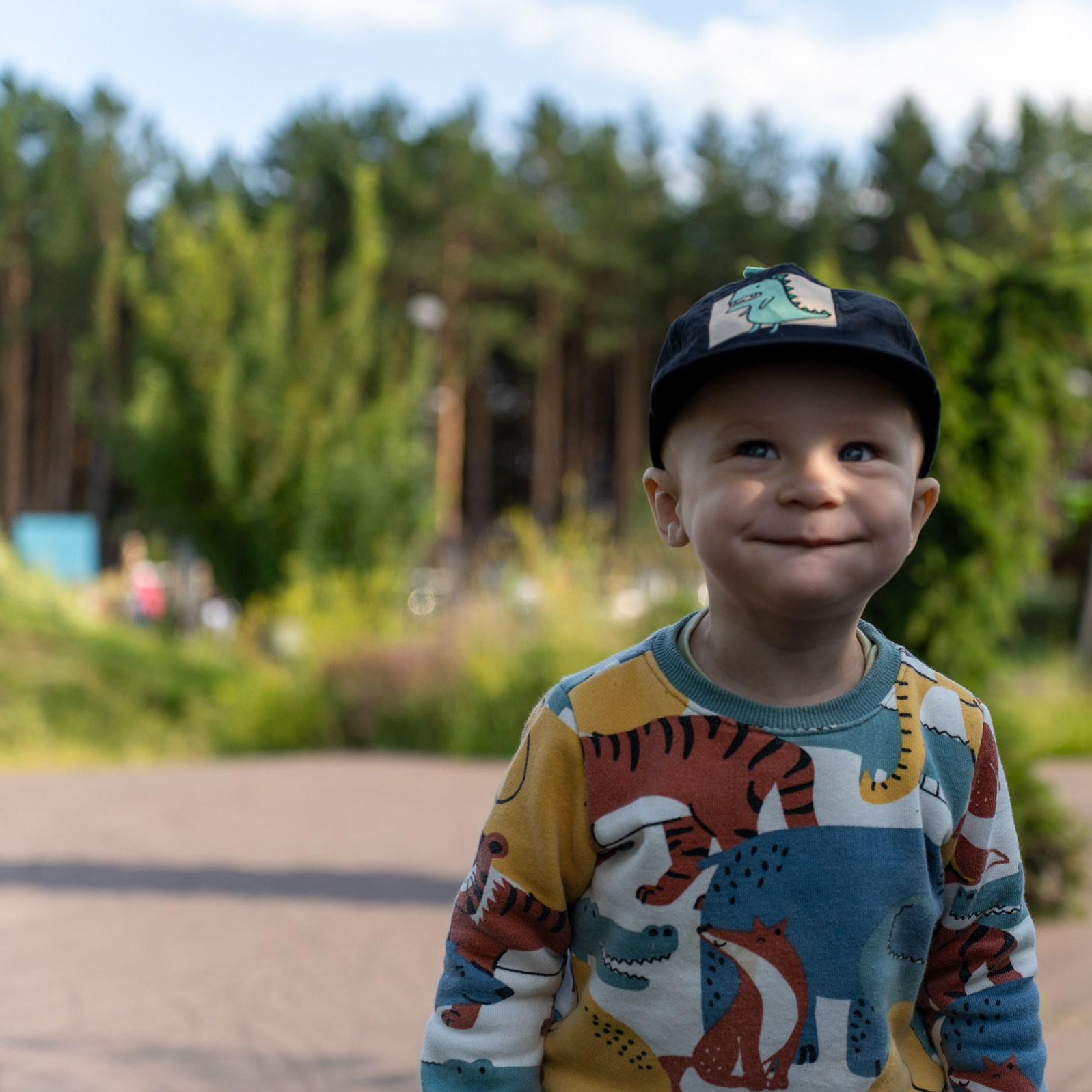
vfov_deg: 28.6
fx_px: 2141
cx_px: 779
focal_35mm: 60
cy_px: 546
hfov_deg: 28.3
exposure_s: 1/125
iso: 400
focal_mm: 47
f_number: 2.8
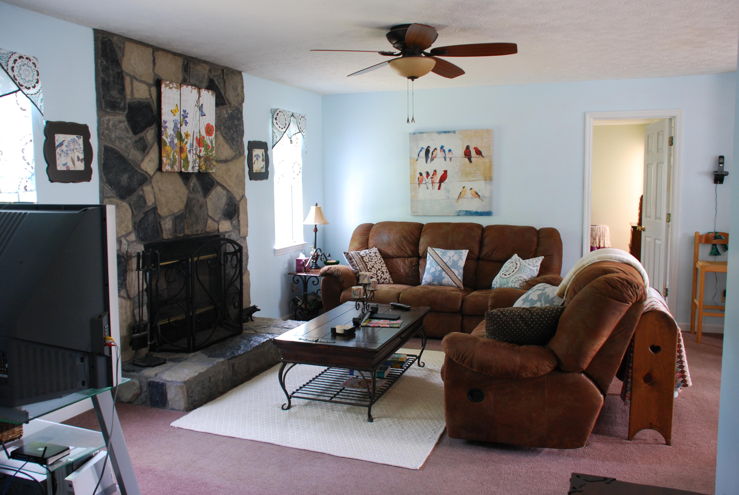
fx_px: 617
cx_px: 370
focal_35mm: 30
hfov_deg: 61.9
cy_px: 248
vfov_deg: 43.7
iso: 400
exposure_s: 1/8
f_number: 3.8
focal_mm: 20
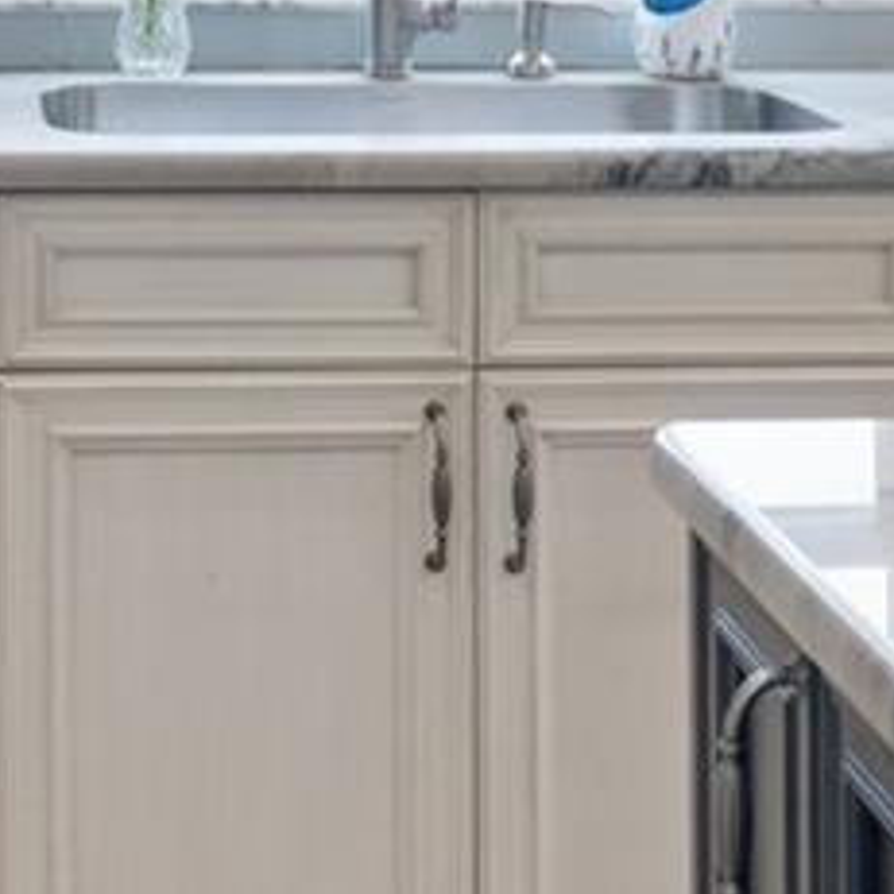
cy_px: -244
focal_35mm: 100
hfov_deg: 17.1
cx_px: 46
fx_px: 2922
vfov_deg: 16.5
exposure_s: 1/1.67
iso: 320
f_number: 8
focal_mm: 17
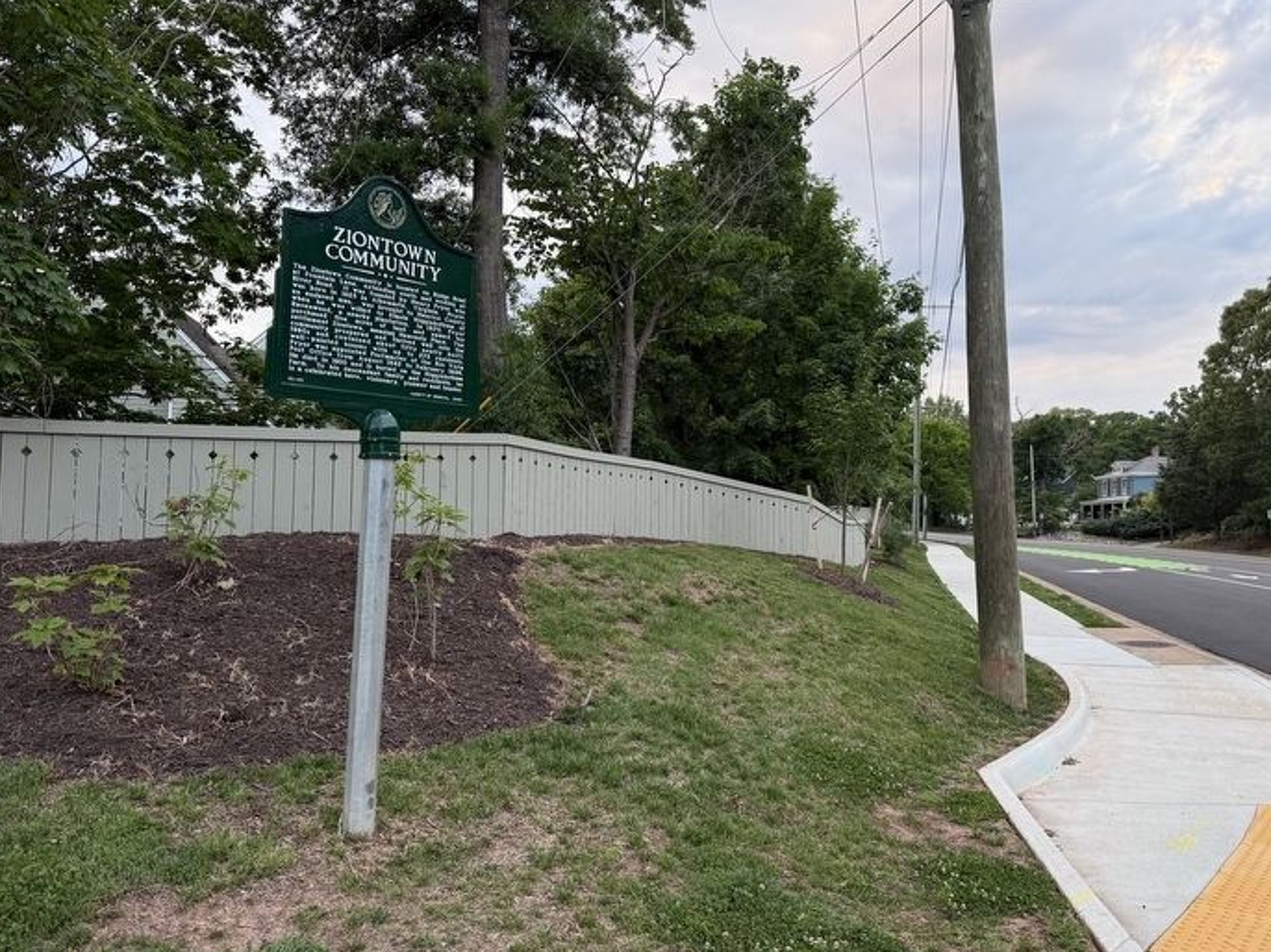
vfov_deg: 49.7
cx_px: 691
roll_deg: -2.7
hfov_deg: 63.4
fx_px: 1028
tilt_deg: +5.6
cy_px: 463
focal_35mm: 28
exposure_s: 1/192
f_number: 1.78
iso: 125
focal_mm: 6.76
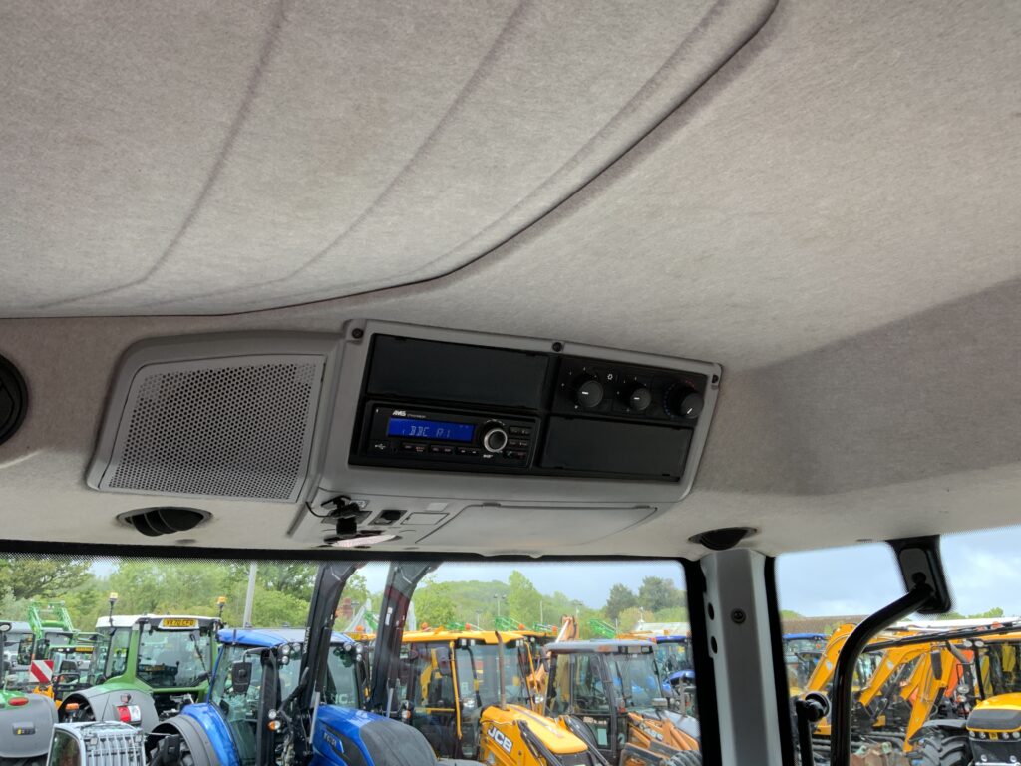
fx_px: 855
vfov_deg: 48.2
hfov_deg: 61.7
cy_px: 383
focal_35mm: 29
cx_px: 510
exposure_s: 1/122
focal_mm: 3
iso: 16
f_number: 1.8
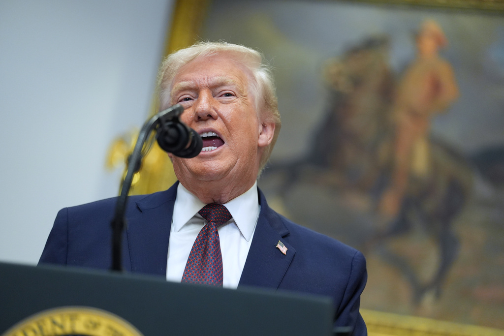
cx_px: 252
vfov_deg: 10.2
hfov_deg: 15.2
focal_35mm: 135
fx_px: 1890
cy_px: 168
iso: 2000
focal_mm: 135
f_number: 2
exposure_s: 1/400
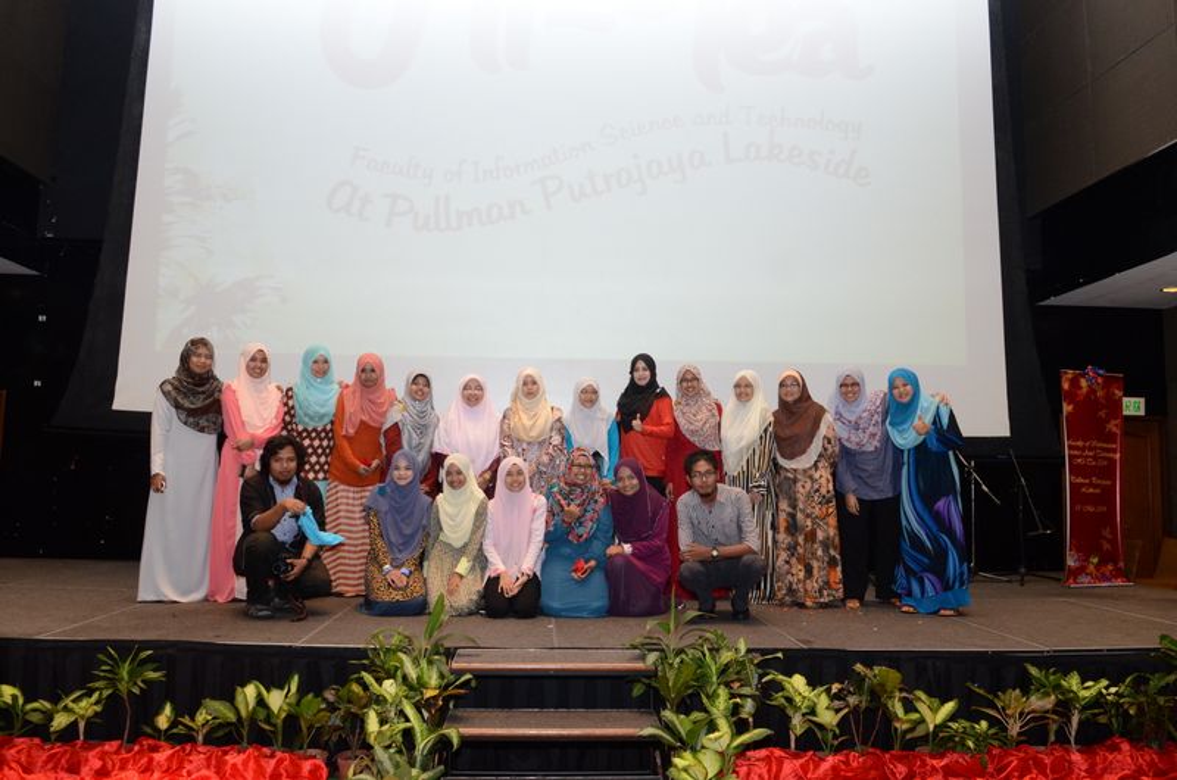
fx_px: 832
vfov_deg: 50.2
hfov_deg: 70.5
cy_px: 390
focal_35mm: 26
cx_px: 588
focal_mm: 17
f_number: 5
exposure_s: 1/80
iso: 1600
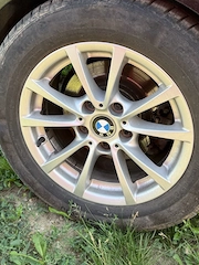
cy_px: 108
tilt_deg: -25.4
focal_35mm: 40
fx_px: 307
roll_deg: -7.2
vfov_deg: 46.6
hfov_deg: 36.0
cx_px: 104
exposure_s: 1/345
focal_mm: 6.76
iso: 80
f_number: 1.78
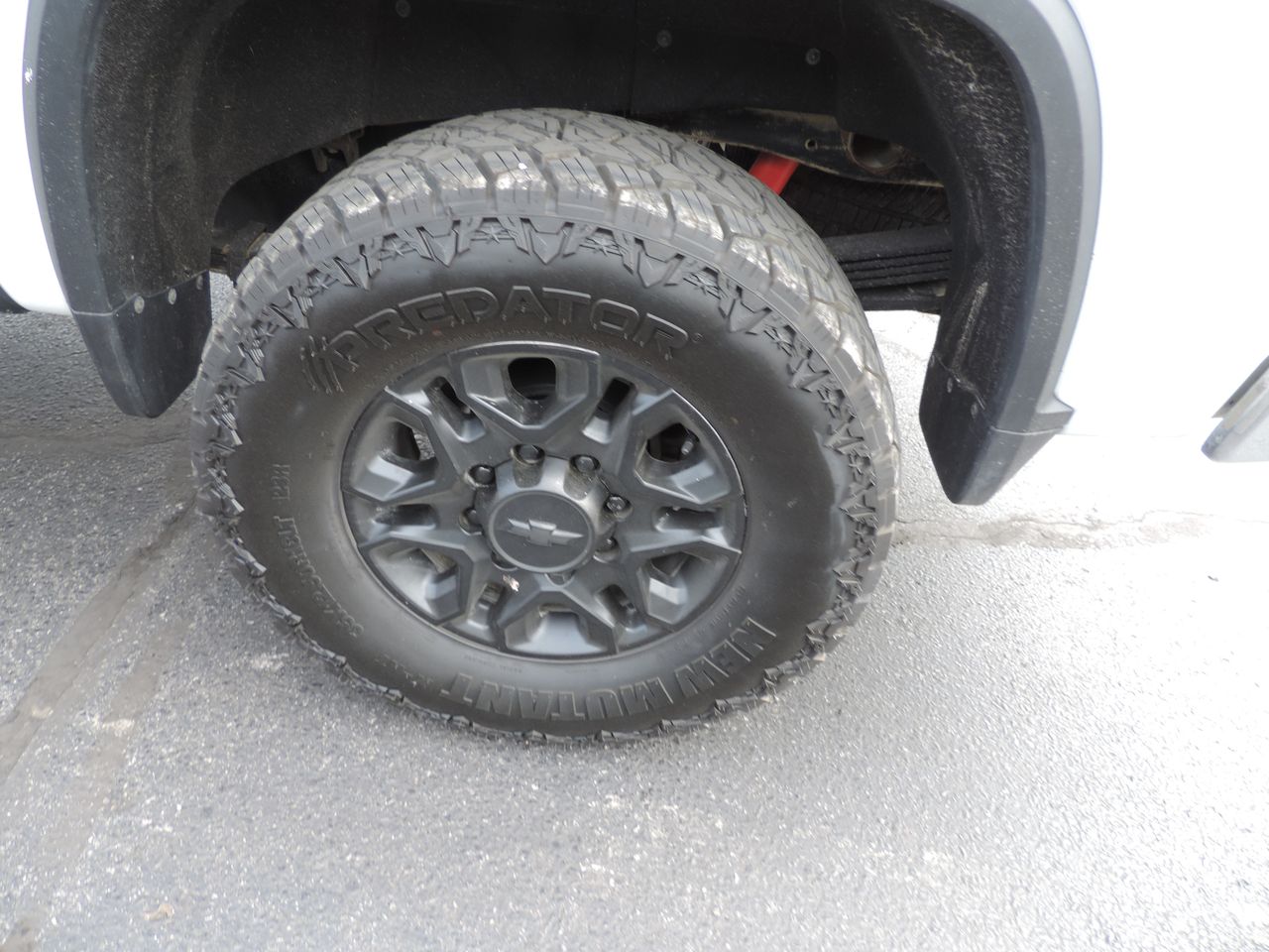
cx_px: 634
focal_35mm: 24
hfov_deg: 71.6
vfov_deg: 56.8
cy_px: 476
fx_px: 880
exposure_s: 1/60
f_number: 3
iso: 80
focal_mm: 4.3
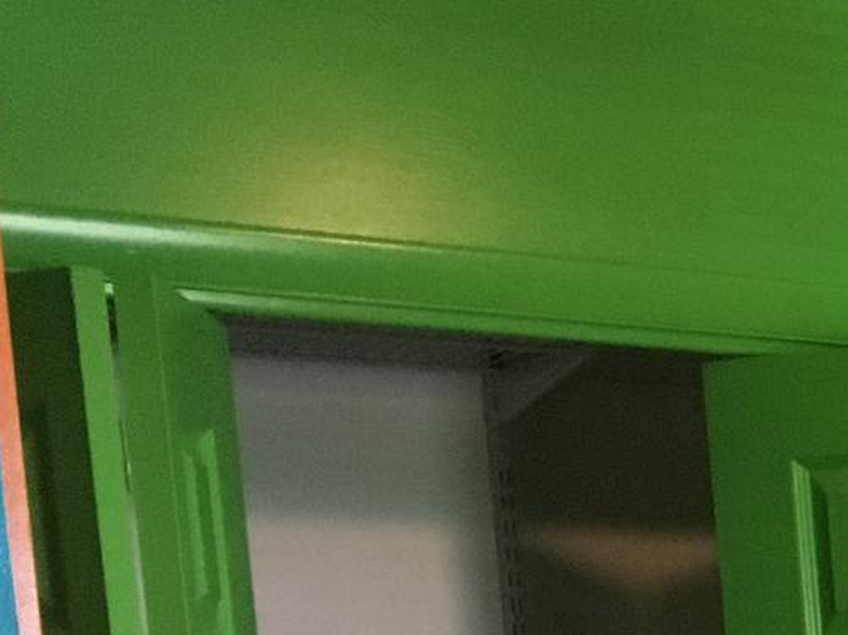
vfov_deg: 11.3
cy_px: 1265
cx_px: 1725
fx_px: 2914
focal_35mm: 119
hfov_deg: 13.9
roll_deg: +2.8
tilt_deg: -7.6
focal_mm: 4.15
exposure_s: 1/24
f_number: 2.2
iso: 200
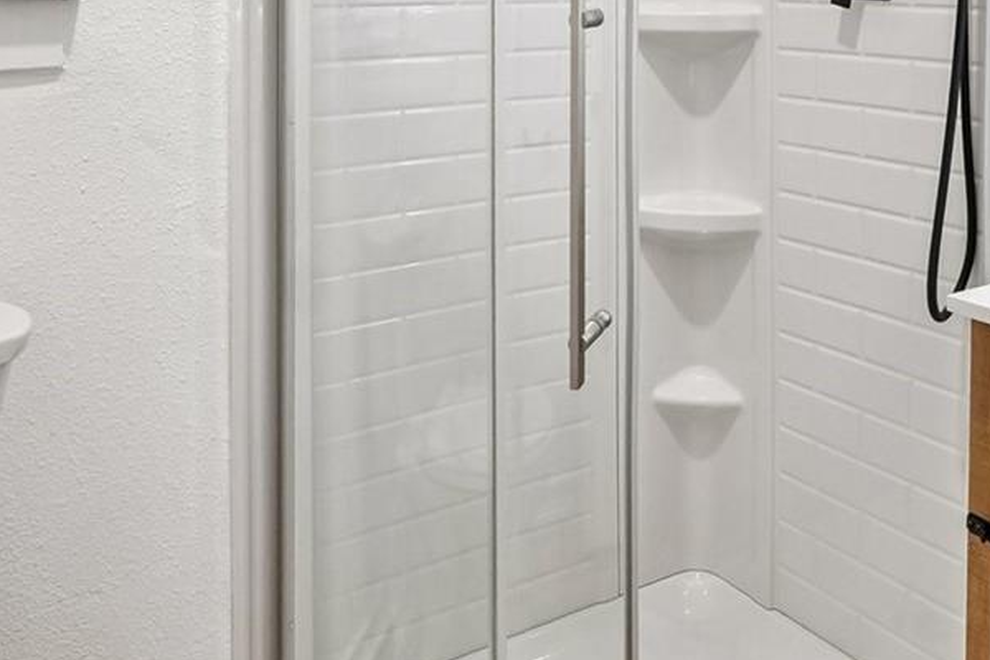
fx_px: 1100
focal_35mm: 40
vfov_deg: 30.2
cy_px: -50
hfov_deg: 48.3
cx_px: 578
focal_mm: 10
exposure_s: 1/20
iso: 800
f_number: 8
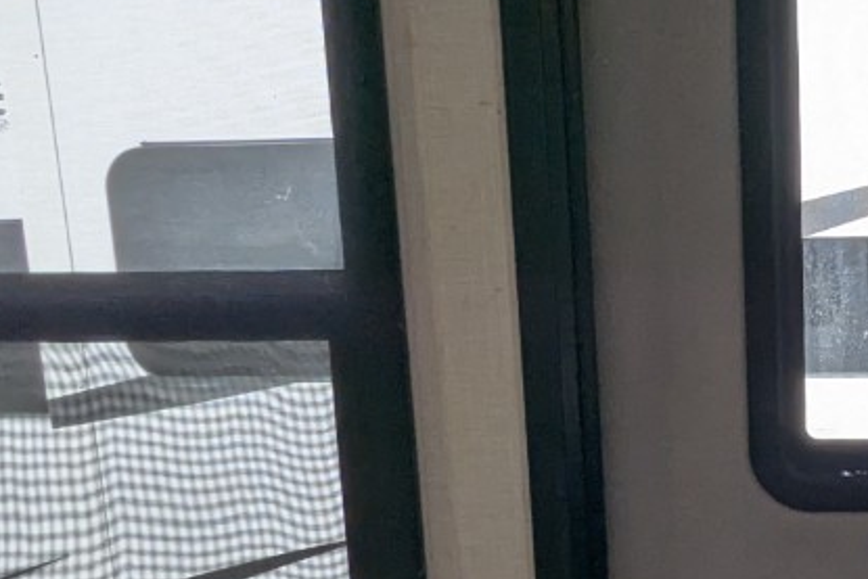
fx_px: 1351
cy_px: 429
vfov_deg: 24.0
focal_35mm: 56
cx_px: 869
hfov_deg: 32.7
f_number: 2.2
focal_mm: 2.35
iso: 89
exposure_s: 1/200
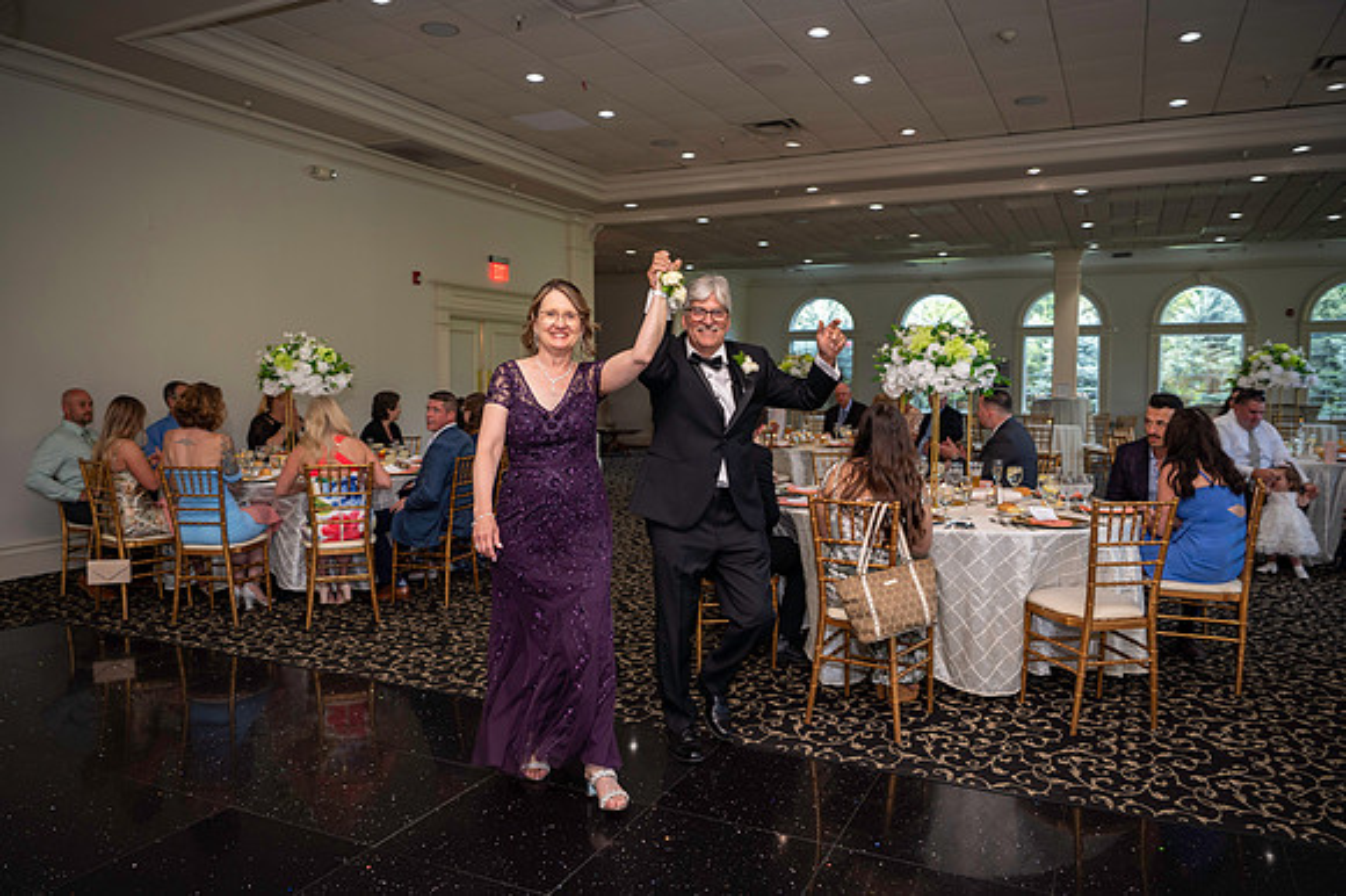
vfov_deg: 49.5
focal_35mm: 26
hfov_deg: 69.4
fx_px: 972
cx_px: 673
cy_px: 448
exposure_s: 1/100
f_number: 3.5
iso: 800
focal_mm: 26
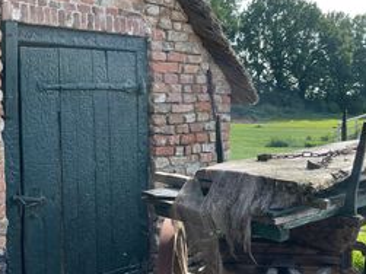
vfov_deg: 27.5
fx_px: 560
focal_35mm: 53
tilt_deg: -5.4
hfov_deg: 35.9
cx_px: 235
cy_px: 159
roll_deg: +0.4
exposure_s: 1/1247
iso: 32
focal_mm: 4.2
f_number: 1.6
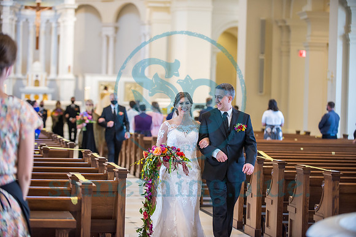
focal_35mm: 102
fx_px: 1009
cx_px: 178
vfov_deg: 13.4
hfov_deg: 20.0
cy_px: 118
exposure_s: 1/250
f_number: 2.8
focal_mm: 102
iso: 1250
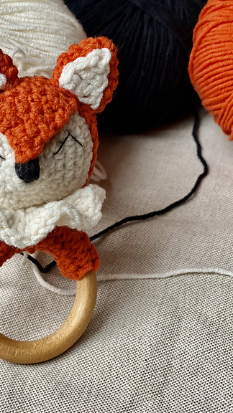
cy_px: 199
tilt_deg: -38.2
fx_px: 692
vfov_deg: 33.3
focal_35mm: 63
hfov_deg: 19.0
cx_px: 65
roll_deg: +3.2
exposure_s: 1/108
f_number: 2
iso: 250
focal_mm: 6
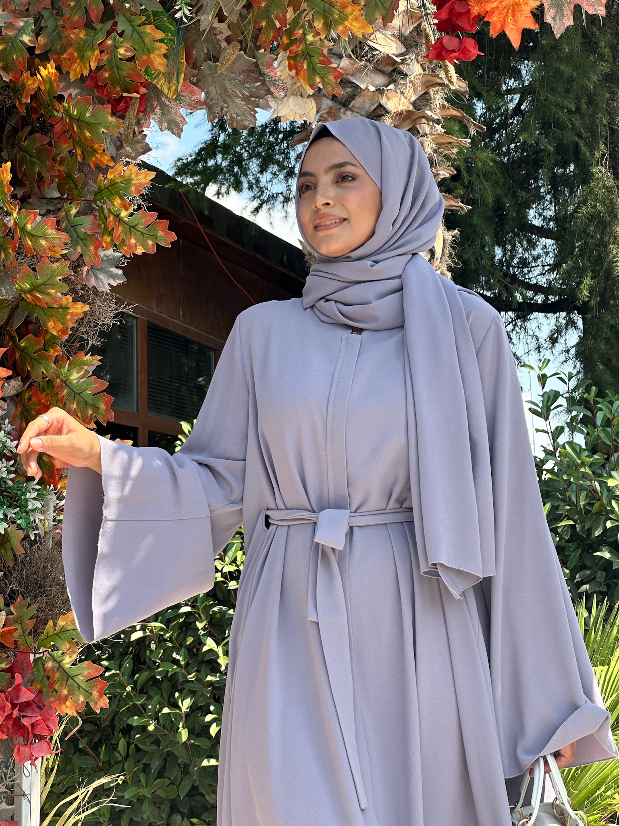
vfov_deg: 25.3
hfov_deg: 19.1
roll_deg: +1.7
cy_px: 413
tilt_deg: +7.4
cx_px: 310
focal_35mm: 77
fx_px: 1836
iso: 32
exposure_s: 1/239
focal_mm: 9
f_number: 2.8
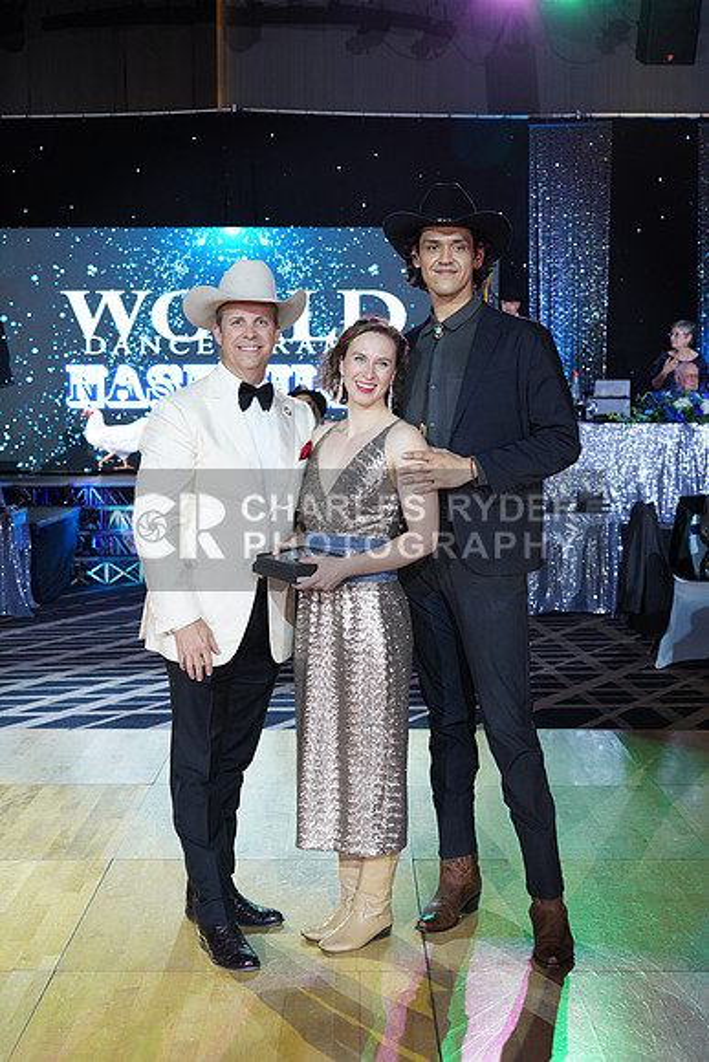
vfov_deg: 40.3
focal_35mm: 49
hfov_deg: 27.5
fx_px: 1447
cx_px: 354
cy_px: 531
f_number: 5
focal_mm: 49
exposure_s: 1/200
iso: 1600
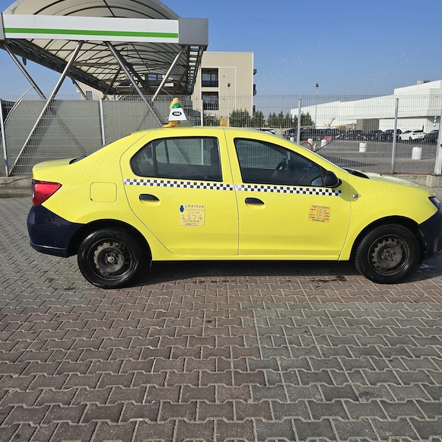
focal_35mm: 28
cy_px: 213
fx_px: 404
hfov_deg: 57.3
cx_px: 227
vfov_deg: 57.3
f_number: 1.7
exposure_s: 1/1081
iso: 12
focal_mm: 6.3
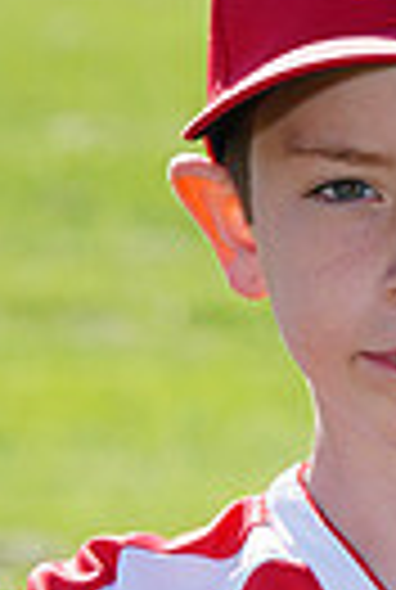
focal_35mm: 813
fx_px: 13343
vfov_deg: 2.5
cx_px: 430
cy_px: 766
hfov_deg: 1.7
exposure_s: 1/200
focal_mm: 184
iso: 200
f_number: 10
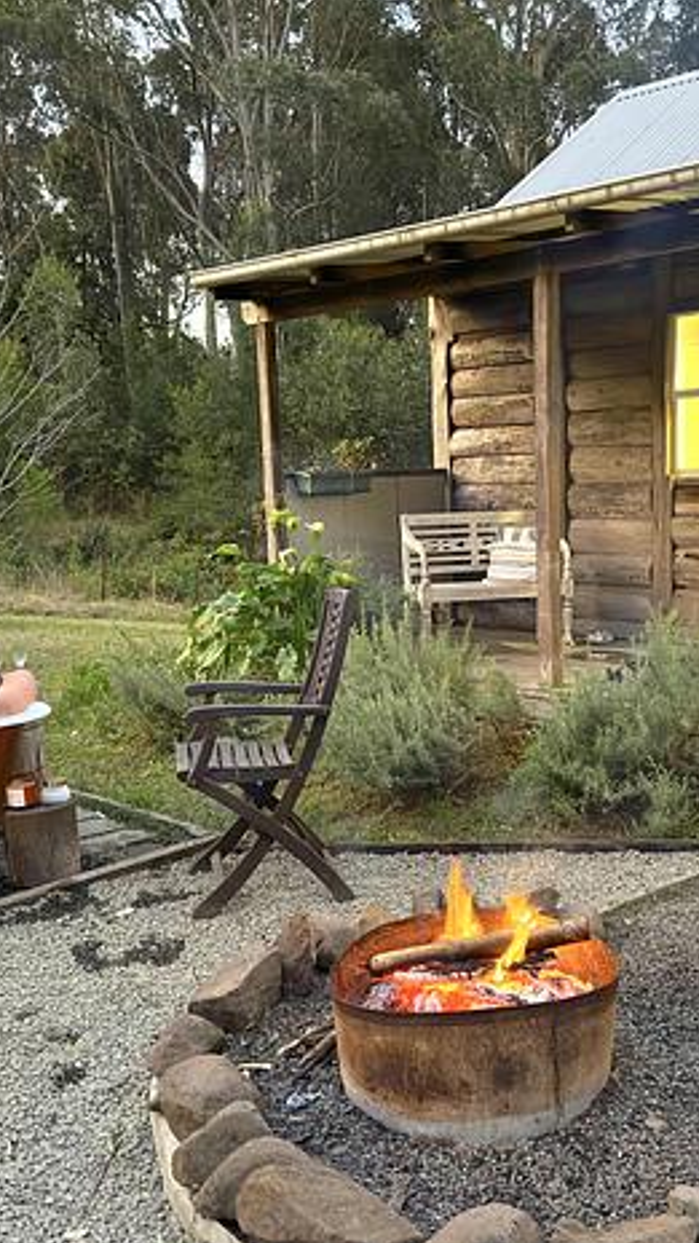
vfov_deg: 56.6
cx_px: 426
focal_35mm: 35
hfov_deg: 33.6
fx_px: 1153
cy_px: 623
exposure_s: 1/25
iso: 1000
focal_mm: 6.86
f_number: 1.78
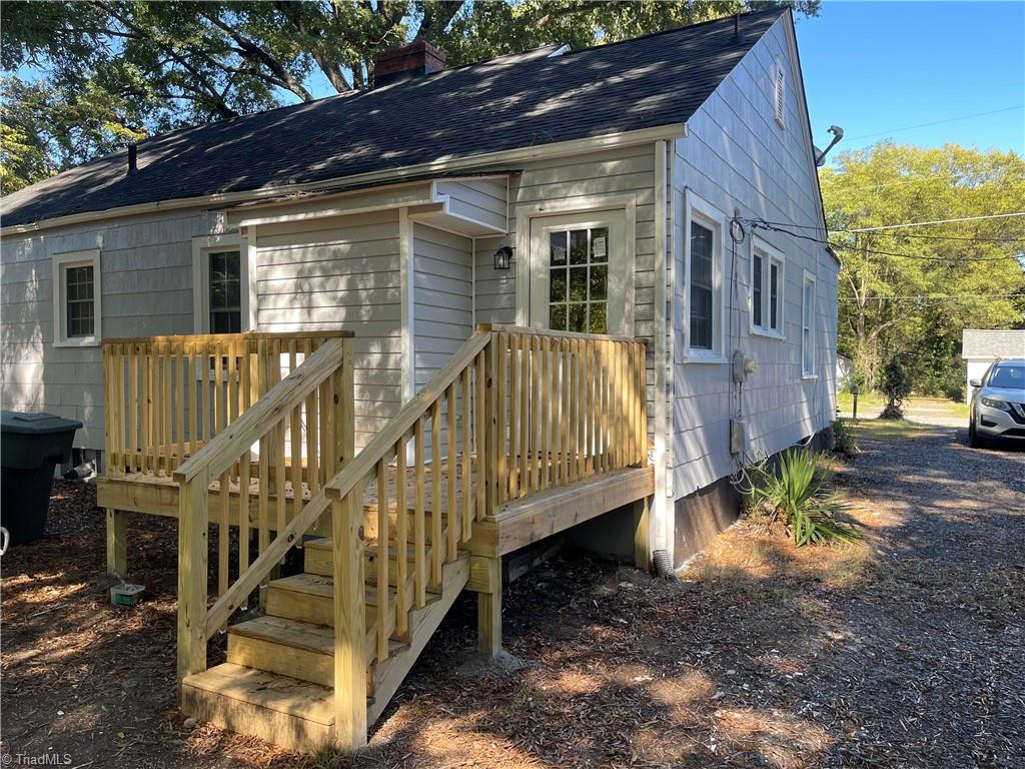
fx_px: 740
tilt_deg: -1.7
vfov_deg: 54.9
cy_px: 384
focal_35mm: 25
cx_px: 512
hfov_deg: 69.4
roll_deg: -0.2
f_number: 1.6
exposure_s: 1/267
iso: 32
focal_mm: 5.1
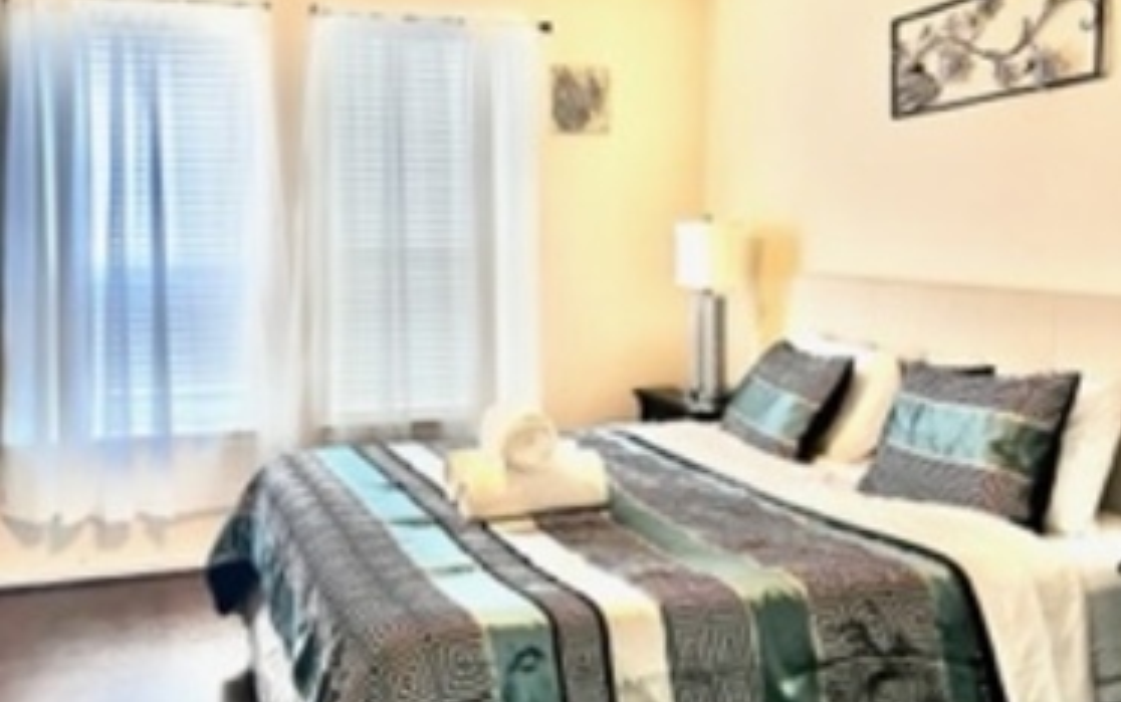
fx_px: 1131
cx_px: 562
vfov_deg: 34.2
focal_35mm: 37
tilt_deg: -2.4
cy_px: 238
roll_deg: +0.0
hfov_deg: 52.7
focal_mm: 5.1
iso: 160
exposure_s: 1/60
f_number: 1.6
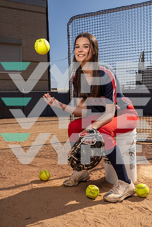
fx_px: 228
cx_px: 76
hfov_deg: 36.9
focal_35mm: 36
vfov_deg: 53.1
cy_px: 114
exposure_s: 1/250
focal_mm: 36
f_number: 8
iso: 64
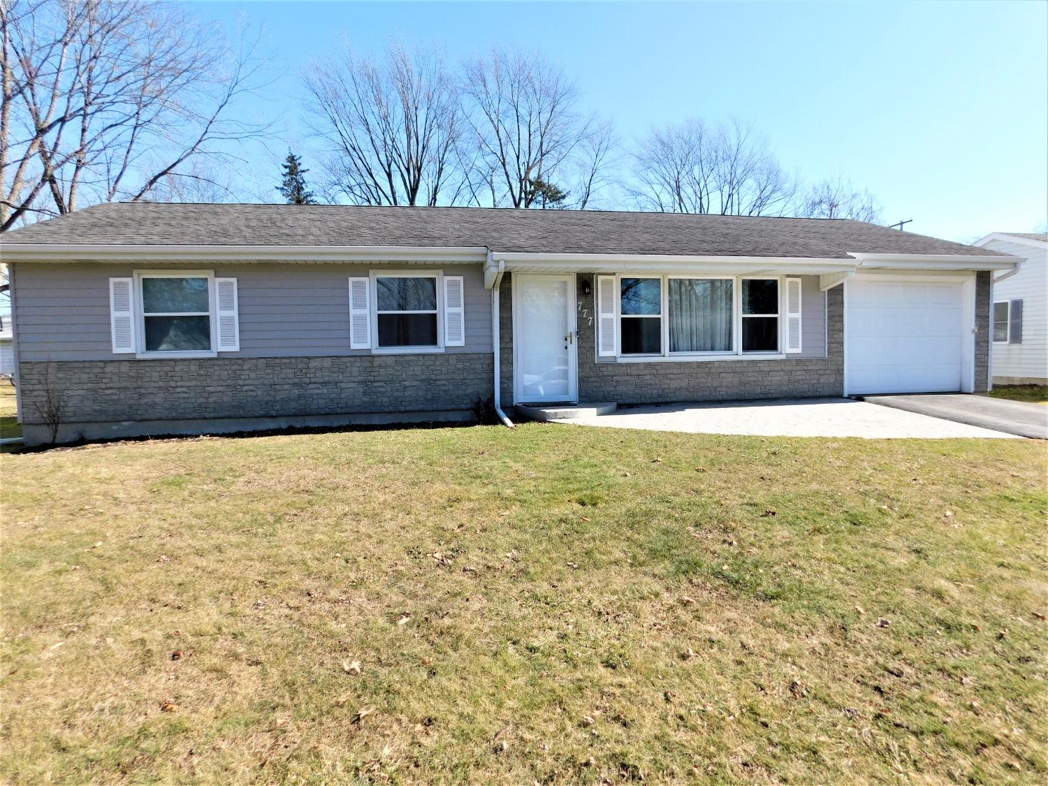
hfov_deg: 73.9
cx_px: 524
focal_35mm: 23
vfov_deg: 58.9
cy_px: 393
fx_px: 696
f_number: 3
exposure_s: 1/800
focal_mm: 4
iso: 125
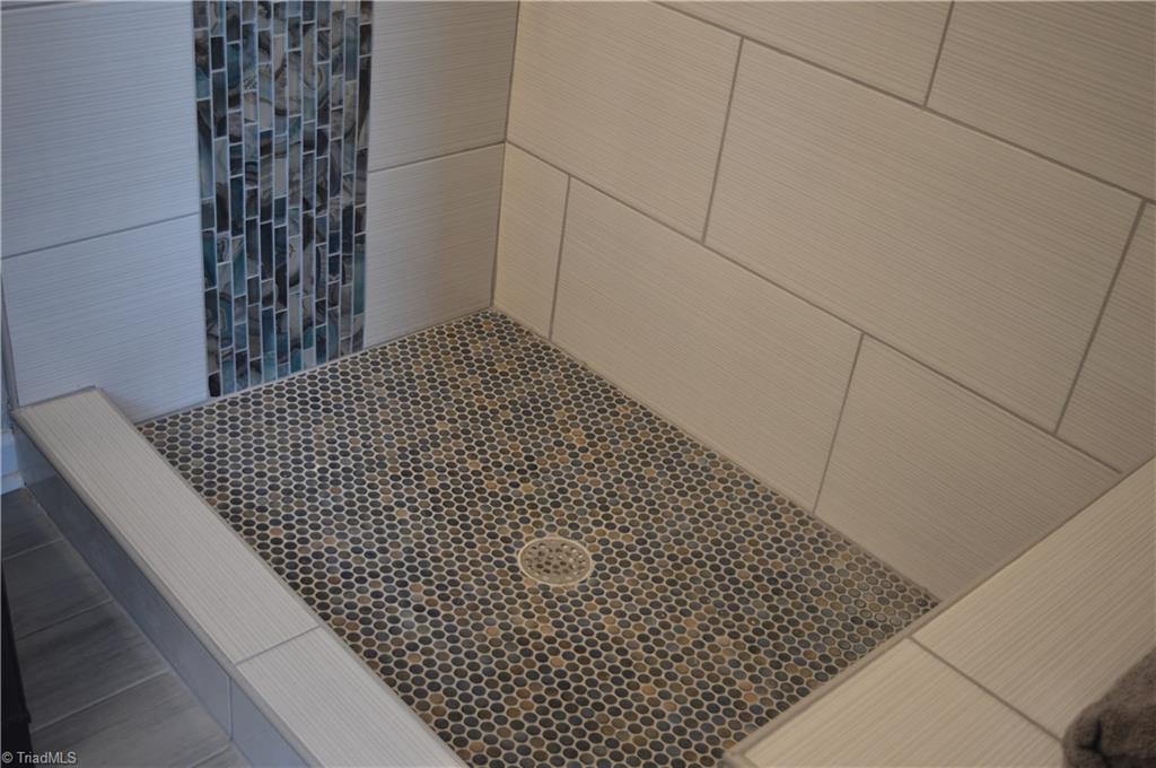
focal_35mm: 40
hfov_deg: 48.0
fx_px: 1299
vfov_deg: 32.9
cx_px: 578
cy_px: 384
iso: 400
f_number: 4
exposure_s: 1/60
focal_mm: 27
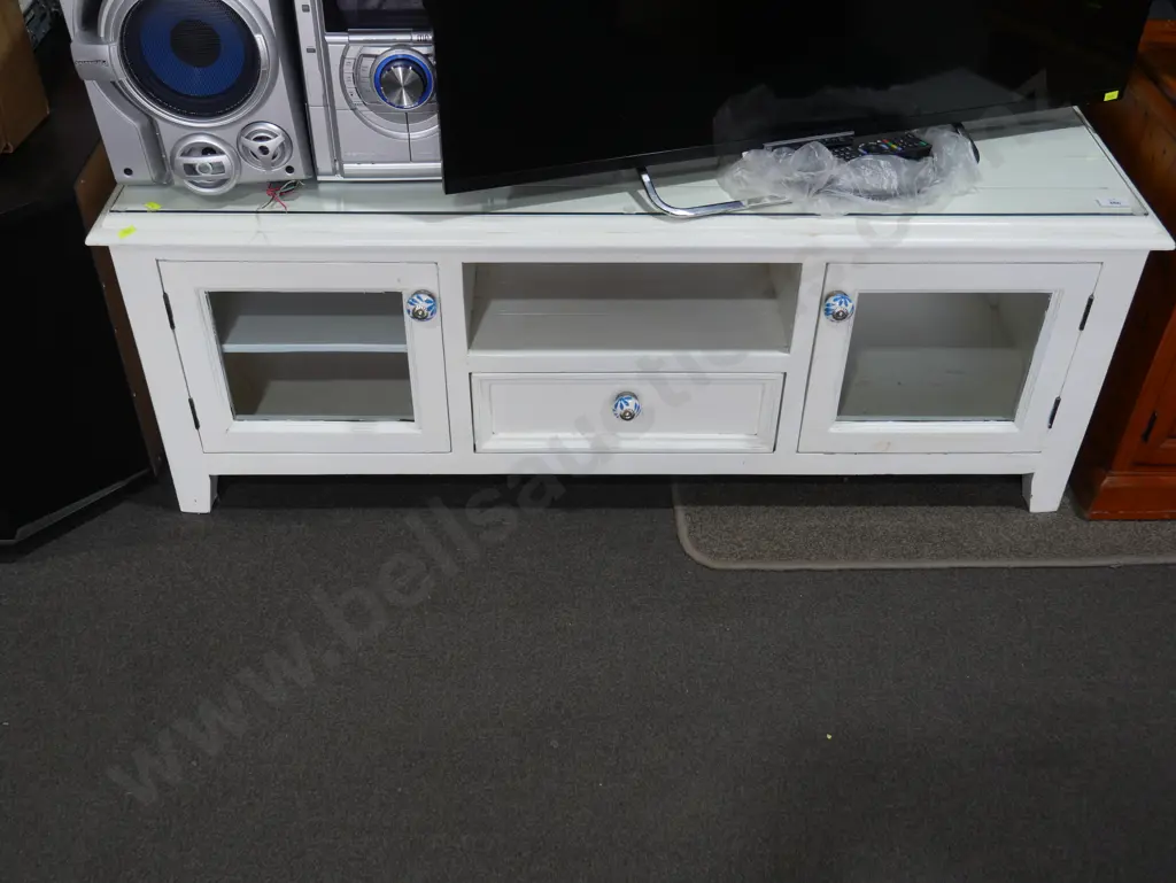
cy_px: 442
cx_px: 588
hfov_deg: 51.3
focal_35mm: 36
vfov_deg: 39.7
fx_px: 1224
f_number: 4
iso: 200
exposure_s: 1/125
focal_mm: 18
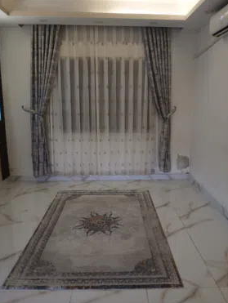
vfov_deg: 63.4
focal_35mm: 28
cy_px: 149
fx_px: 245
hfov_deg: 49.8
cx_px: 121
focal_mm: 3.98
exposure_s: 1/50
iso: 250
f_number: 1.8
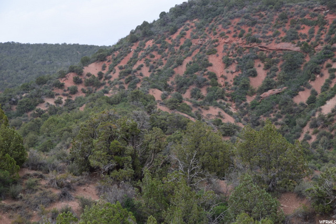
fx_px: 1540
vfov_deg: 8.3
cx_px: 168
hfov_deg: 12.4
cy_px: 112
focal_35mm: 165
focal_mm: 110
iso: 400
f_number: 10
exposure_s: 1/200
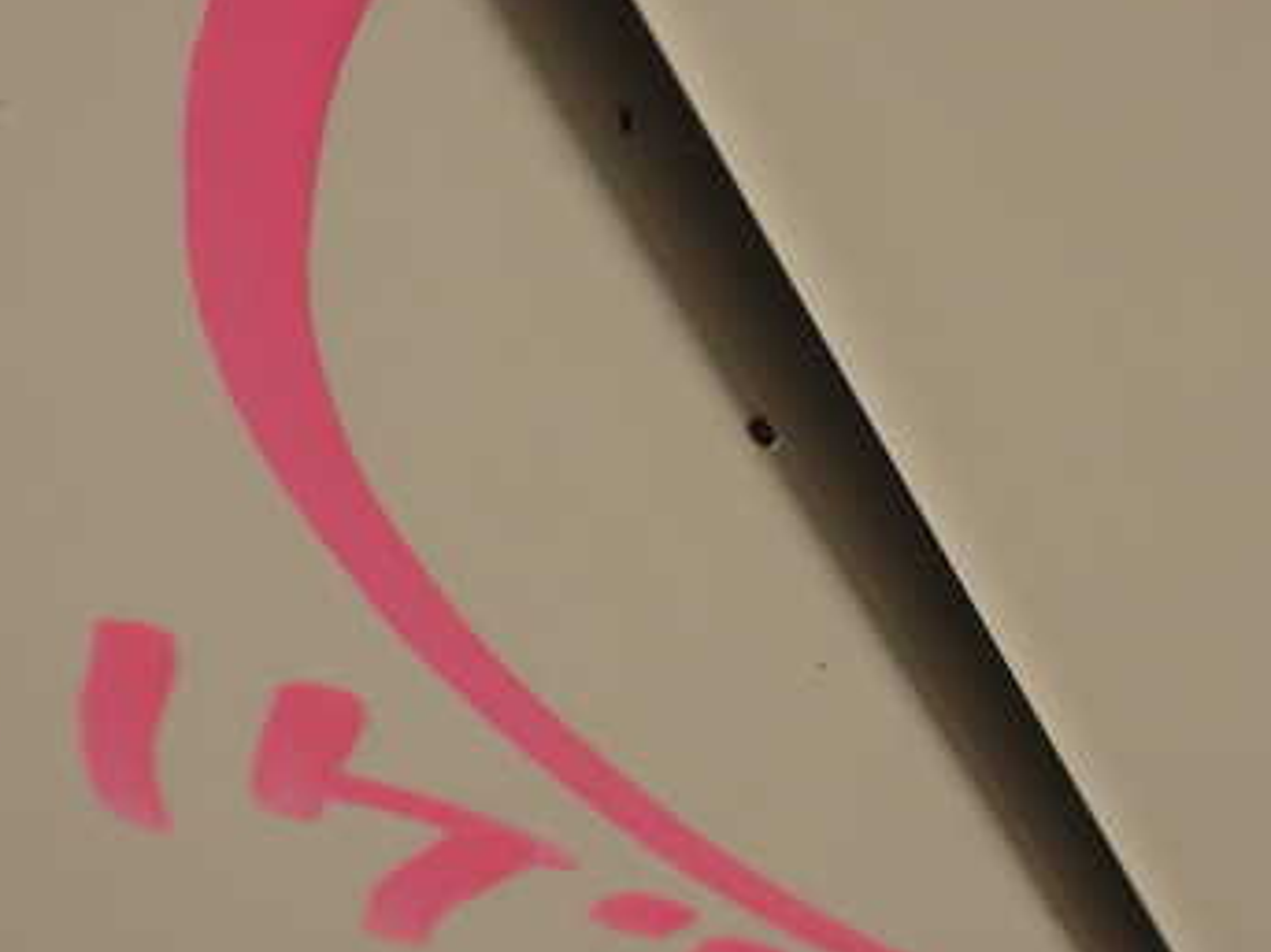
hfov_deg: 34.3
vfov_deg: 26.1
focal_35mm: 56
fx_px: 2055
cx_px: 752
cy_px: 548
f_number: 9
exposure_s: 1/500
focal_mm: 5.79
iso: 100
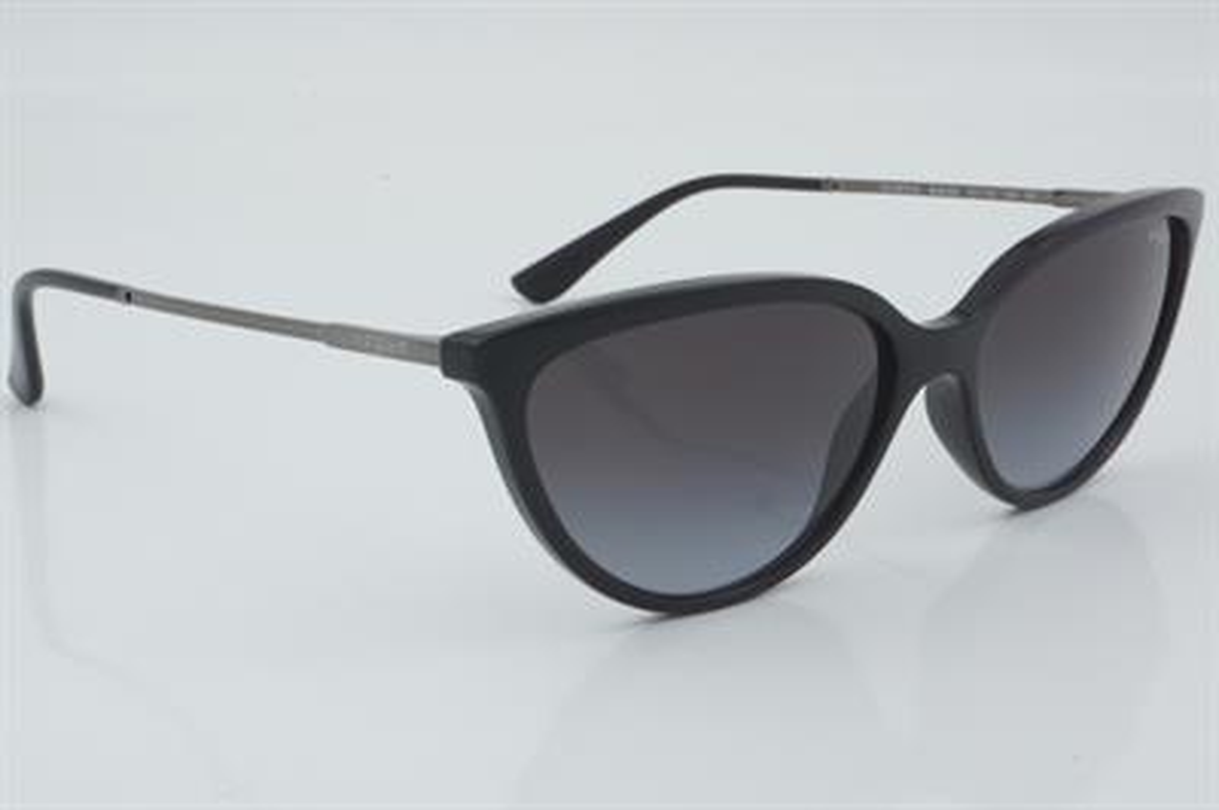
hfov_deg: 27.0
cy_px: 405
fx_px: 2537
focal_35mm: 75
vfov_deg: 18.2
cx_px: 610
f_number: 32
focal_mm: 50
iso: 100
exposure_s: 1/3
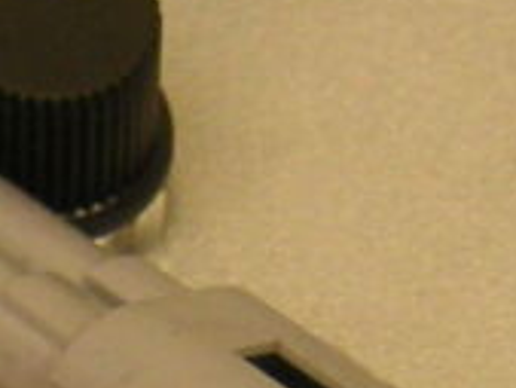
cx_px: -101
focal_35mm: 230
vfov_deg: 6.4
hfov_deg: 8.5
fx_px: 3431
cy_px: 541
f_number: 2.8
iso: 80
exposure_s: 1/45
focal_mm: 6
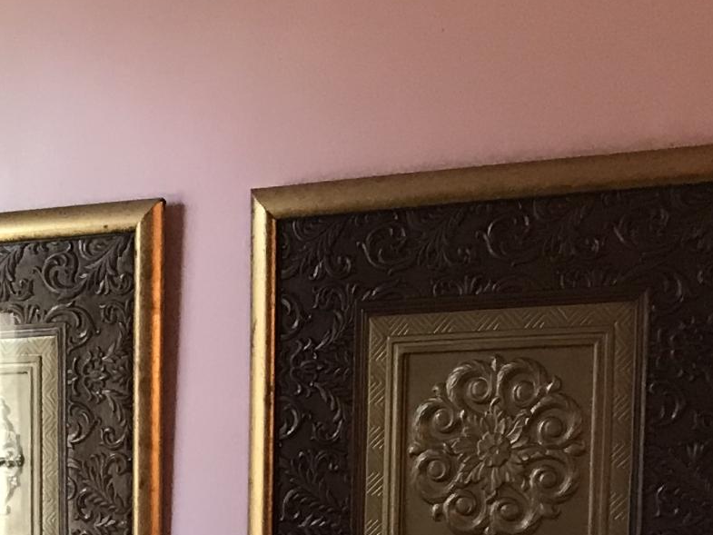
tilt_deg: -8.7
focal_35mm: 107
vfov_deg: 12.9
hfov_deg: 17.7
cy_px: 880
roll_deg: +0.1
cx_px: -77
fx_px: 2204
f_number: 1.8
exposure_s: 1/15
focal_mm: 3.99
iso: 40
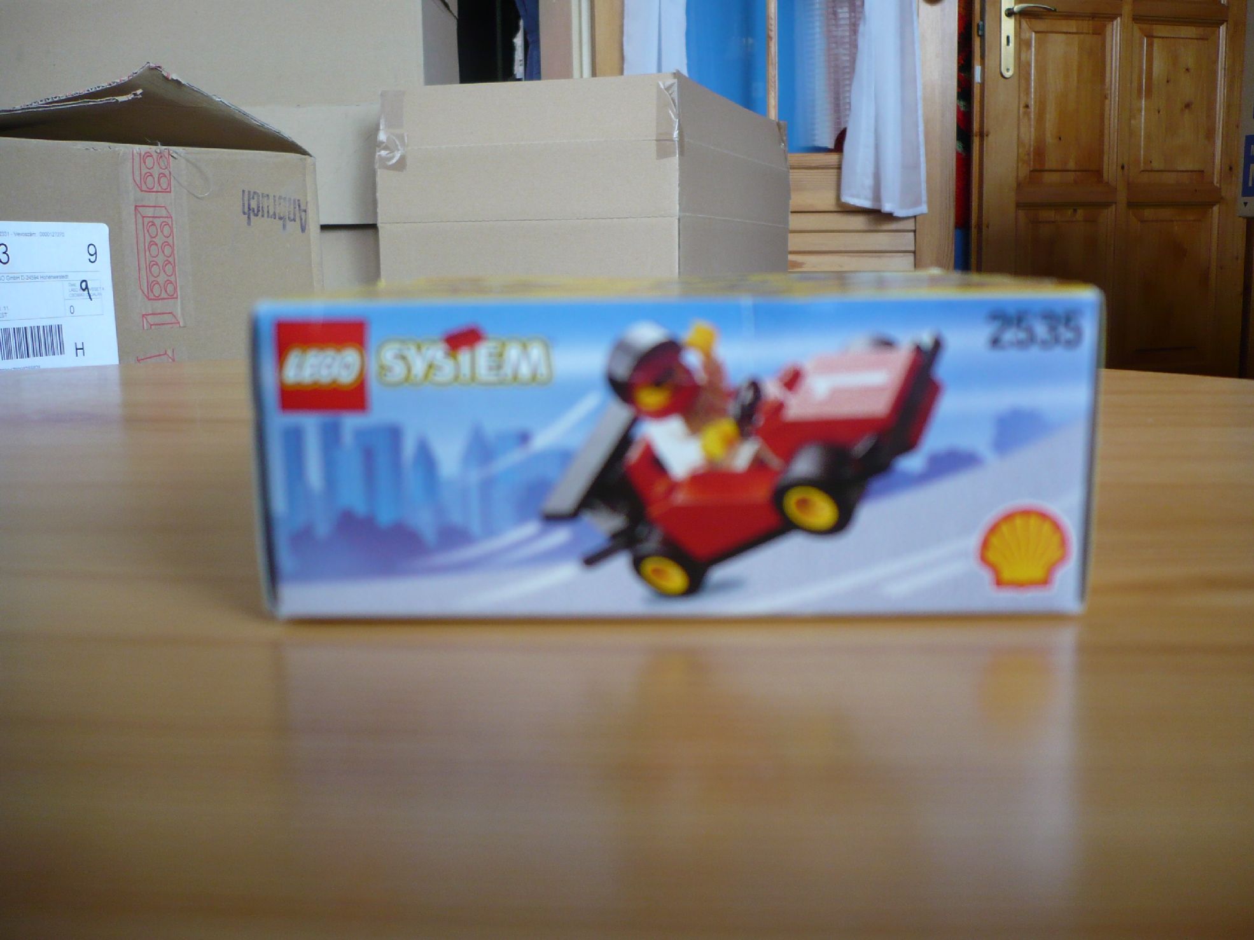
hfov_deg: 52.6
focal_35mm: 35
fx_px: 1268
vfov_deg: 40.7
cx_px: 627
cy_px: 470
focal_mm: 5.8
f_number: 2.8
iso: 125
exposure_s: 1/30
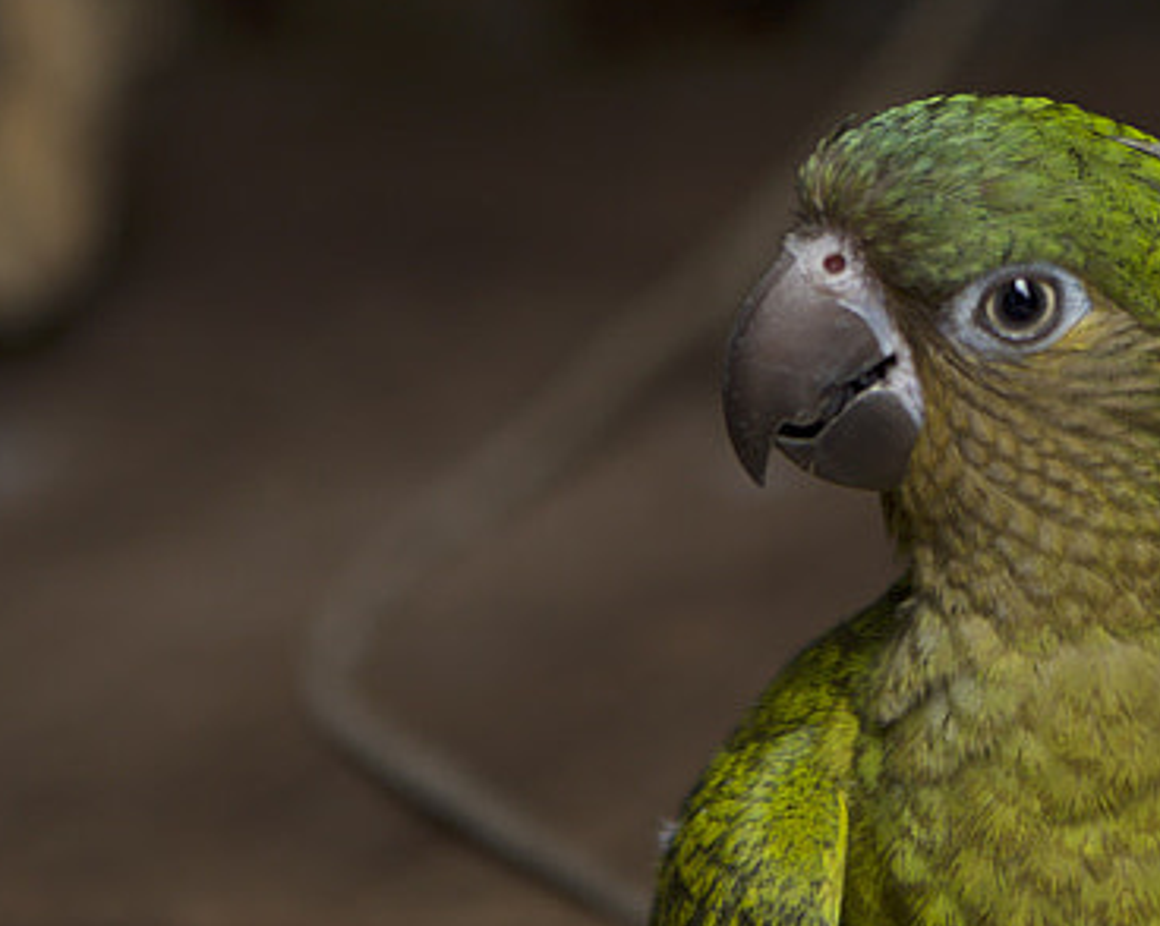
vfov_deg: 6.0
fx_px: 8681
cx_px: 1329
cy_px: -772
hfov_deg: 7.6
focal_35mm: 253
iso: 100
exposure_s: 1/125
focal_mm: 62
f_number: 3.5
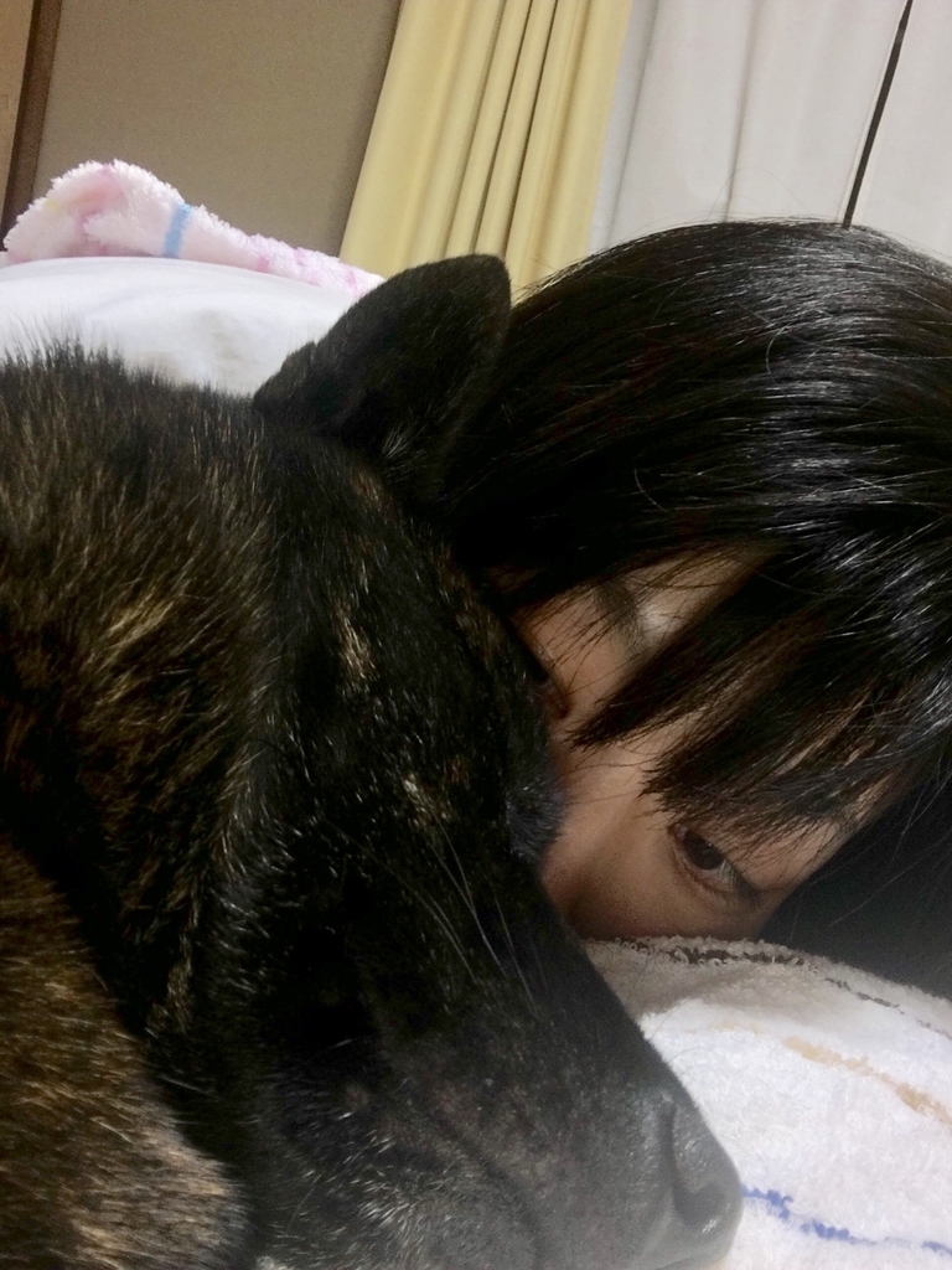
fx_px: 1137
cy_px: 635
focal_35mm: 31
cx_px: 476
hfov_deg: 45.4
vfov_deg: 58.4
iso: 32
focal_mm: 2.65
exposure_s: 1/15
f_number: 2.2
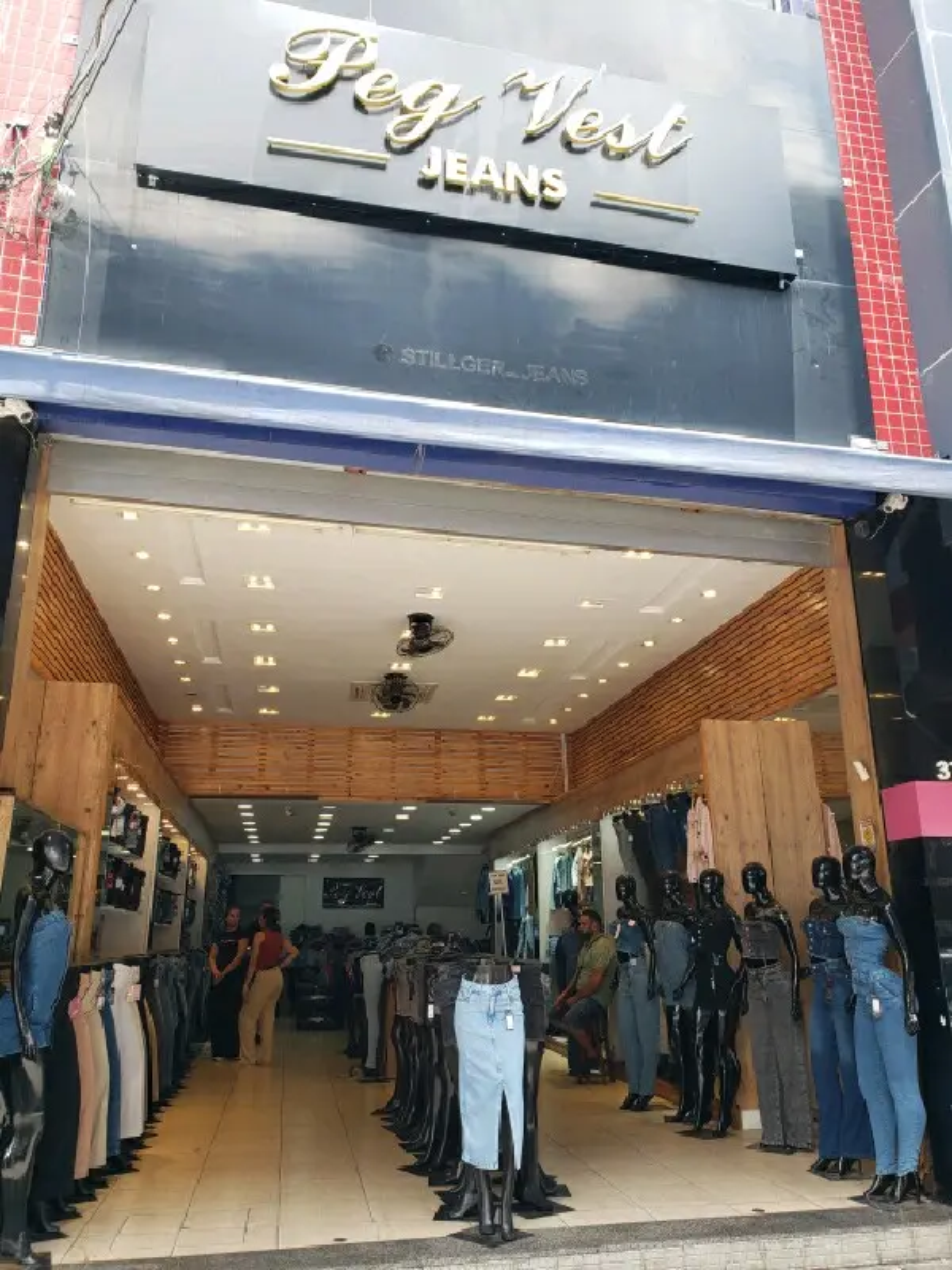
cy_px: 635
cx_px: 476
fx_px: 953
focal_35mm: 26
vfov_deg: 67.3
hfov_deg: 53.1
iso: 50
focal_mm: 4.3
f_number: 2.4
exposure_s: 1/156
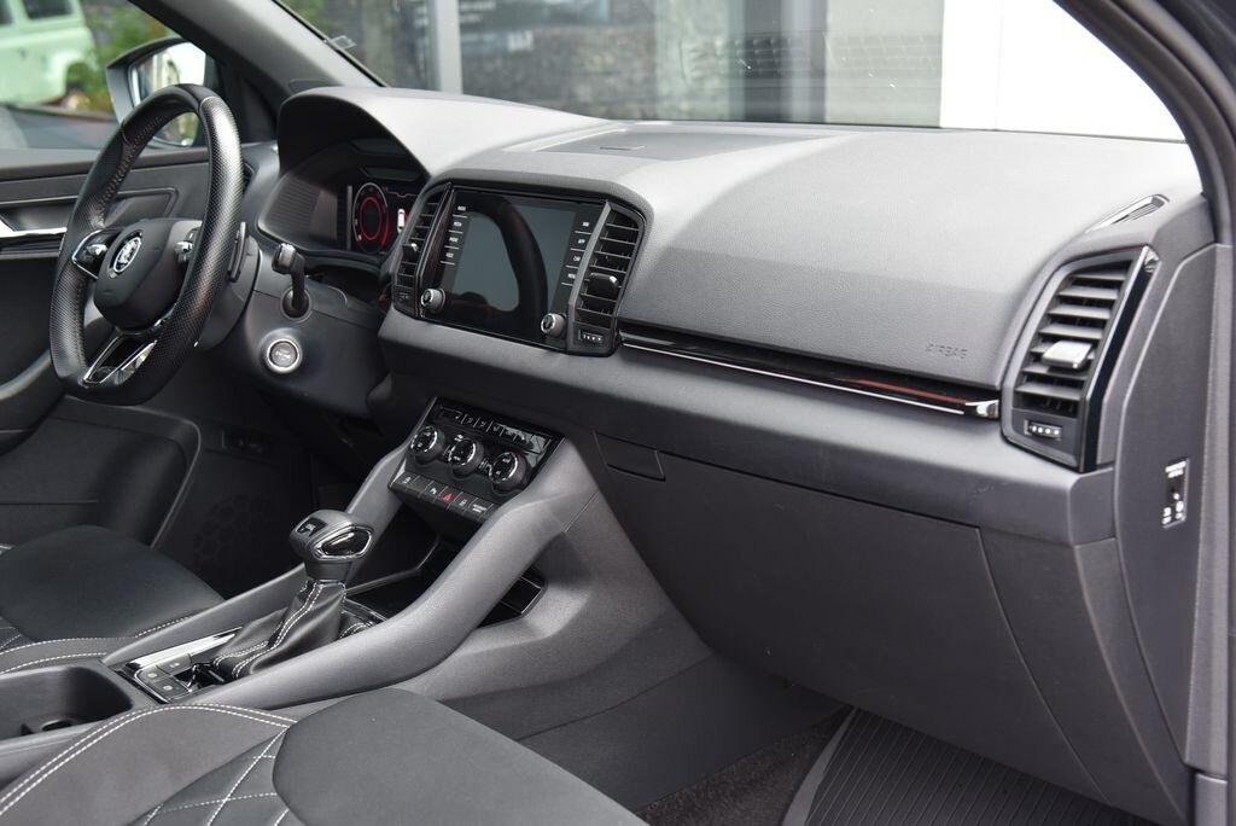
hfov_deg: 42.7
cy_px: 413
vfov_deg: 29.3
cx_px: 618
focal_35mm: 46
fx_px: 1580
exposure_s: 1/80
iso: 500
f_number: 5
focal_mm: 46
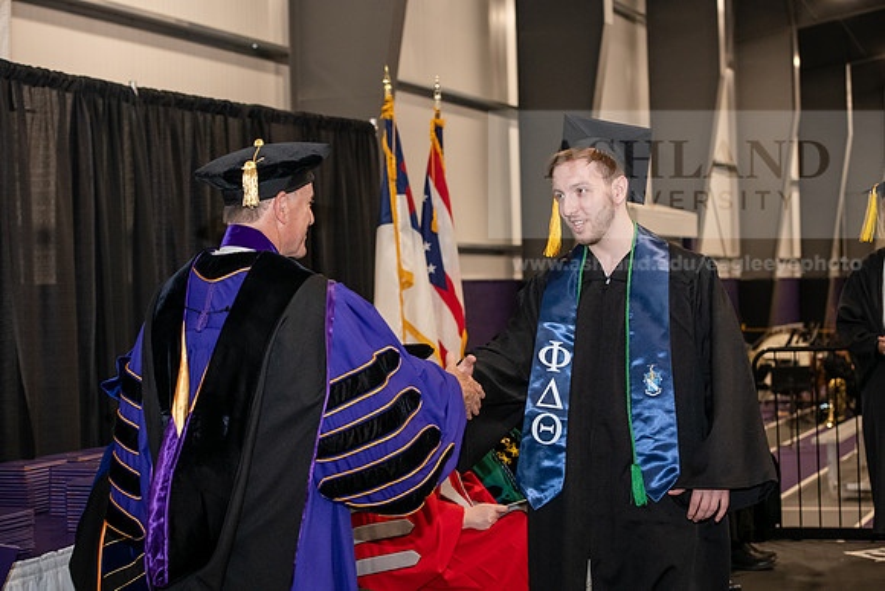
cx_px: 442
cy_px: 296
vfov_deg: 19.5
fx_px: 1721
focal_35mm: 70
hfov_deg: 28.8
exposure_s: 1/200
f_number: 5
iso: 2500
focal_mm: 70
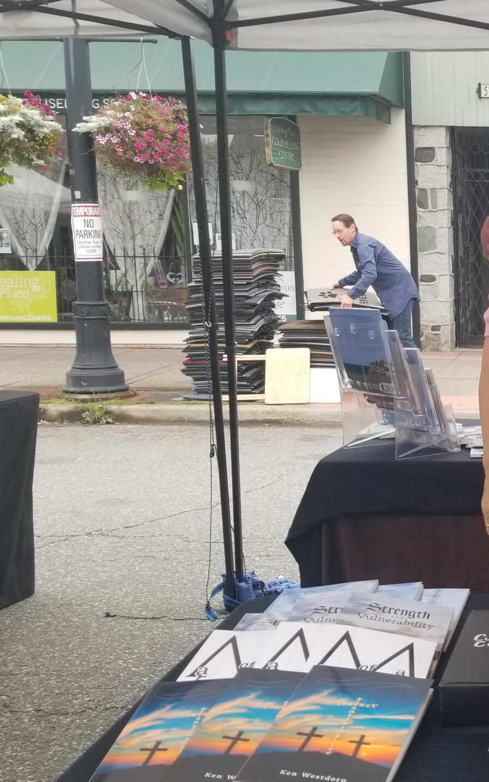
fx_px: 1045
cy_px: 431
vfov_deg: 41.0
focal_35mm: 49
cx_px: 670
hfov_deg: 22.8
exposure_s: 1/244
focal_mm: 4.25
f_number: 1.7
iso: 50
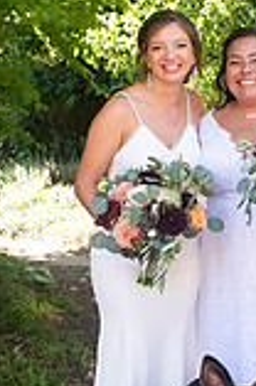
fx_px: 739
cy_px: 204
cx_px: 241
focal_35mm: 69
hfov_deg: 19.2
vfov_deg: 29.3
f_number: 5
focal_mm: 24
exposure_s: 1/200
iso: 640
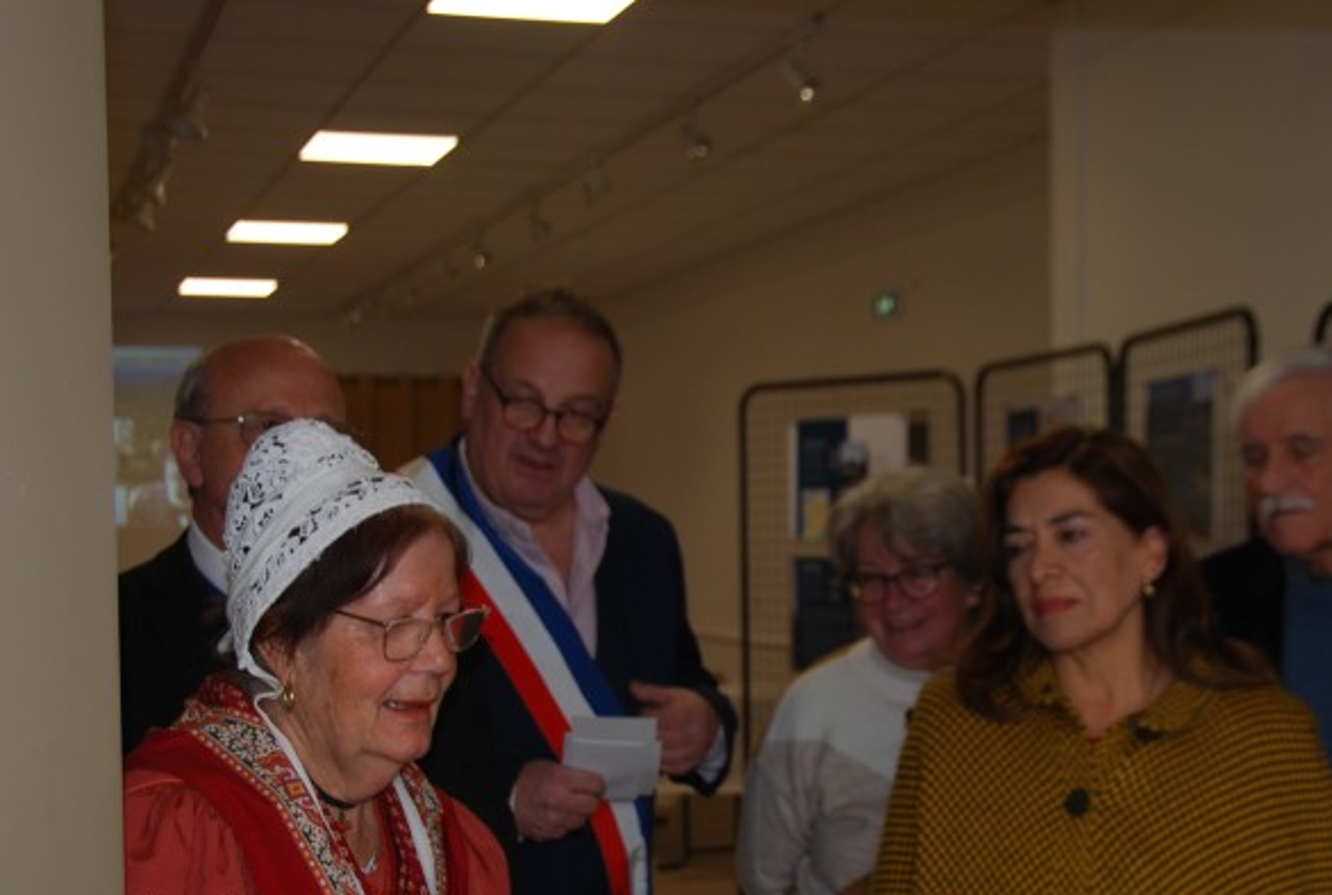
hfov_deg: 31.3
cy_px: 661
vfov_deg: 21.2
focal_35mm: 64
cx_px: 742
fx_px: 2374
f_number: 4
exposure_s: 1/60
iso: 200
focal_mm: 28
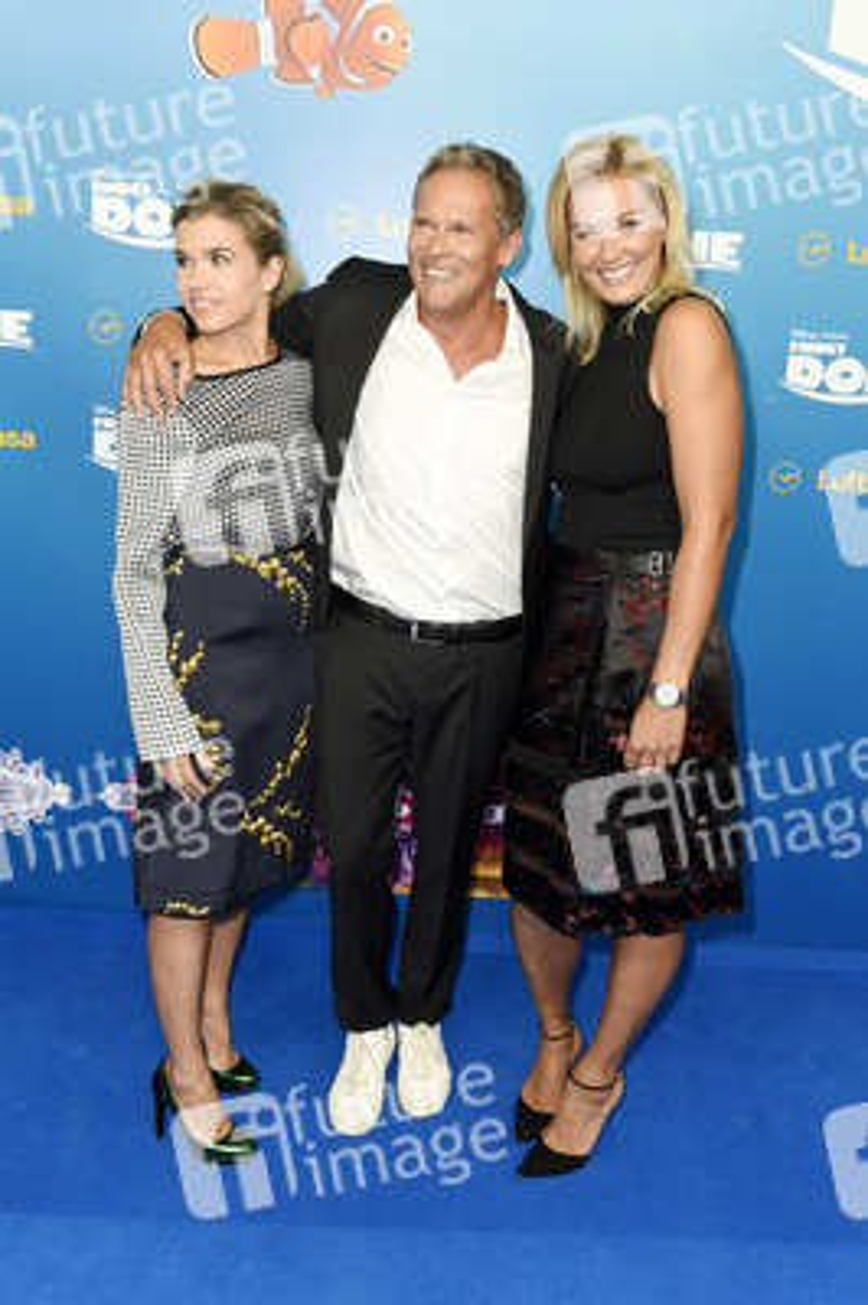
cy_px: 652
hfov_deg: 42.3
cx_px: 434
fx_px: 1123
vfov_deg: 60.3
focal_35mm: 31
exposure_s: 1/250
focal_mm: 31
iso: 640
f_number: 5.6
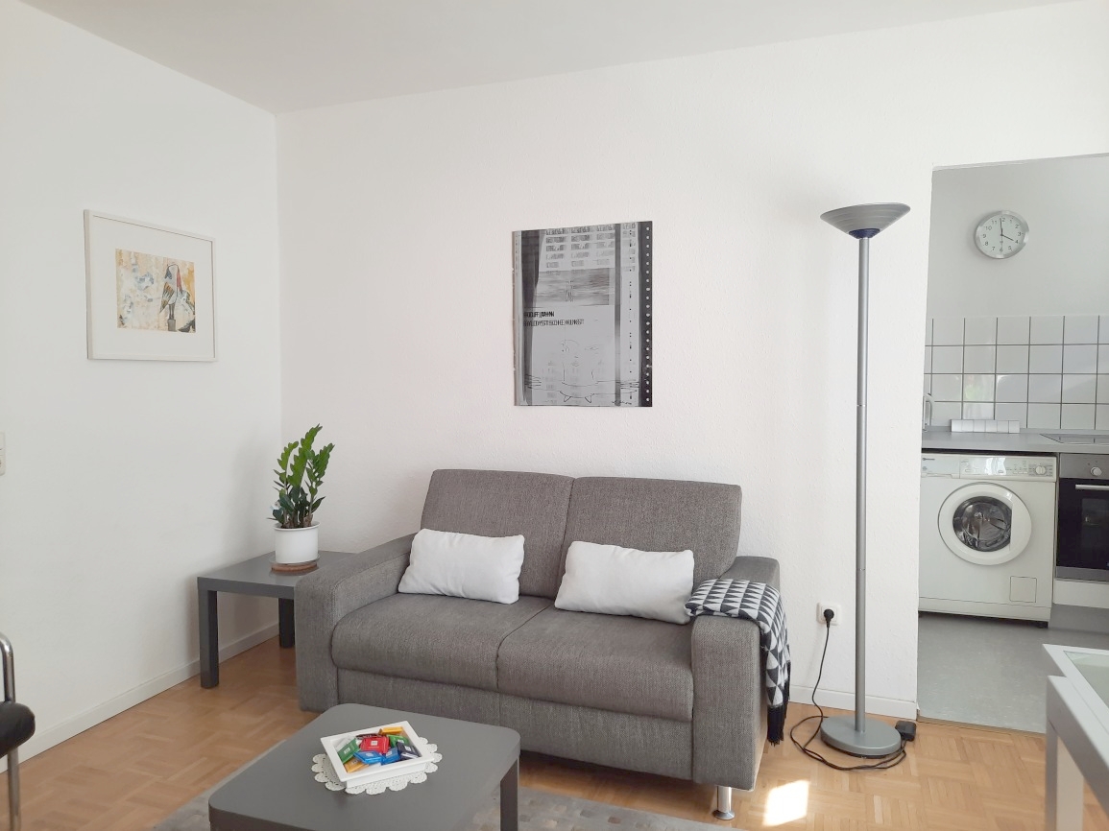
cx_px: 554
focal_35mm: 25
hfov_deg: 69.4
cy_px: 416
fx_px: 801
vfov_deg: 54.9
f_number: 2
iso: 50
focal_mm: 4.6
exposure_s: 1/60
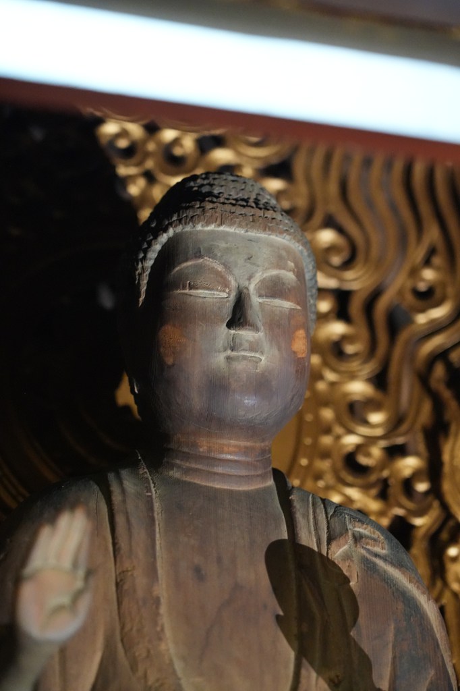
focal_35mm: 105
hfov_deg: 13.0
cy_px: 346
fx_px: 2014
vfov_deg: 19.5
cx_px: 230
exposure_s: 1/30
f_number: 4
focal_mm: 105
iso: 12800
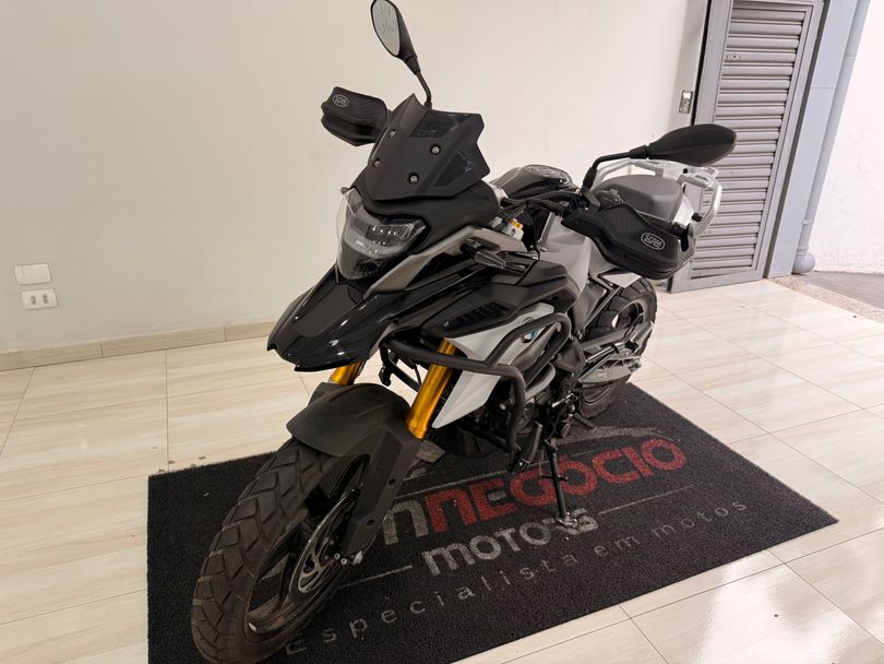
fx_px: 613
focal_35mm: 24
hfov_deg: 71.6
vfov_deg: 56.8
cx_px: 442
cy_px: 332
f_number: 1.78
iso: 125
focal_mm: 6.76
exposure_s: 1/120
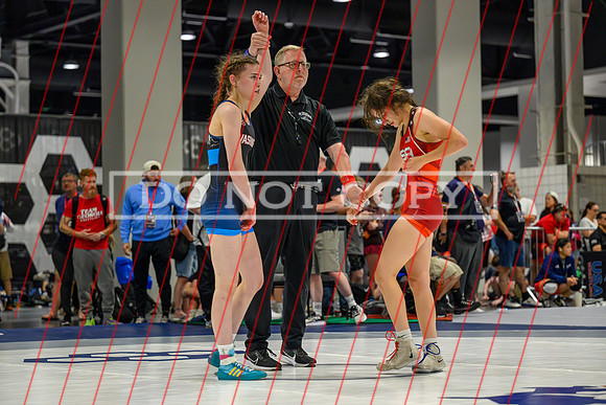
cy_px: 202
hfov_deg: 23.6
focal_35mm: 86
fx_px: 1448
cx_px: 303
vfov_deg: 15.9
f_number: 2.8
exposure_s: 1/800
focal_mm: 86
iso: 10000
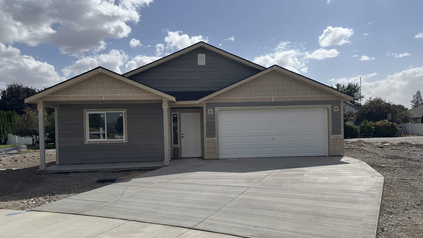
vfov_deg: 42.8
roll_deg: +1.7
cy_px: 131
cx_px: 208
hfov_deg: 69.9
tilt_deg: -1.5
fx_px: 303
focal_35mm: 27
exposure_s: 1/5814
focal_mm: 6.76
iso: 80
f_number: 1.78
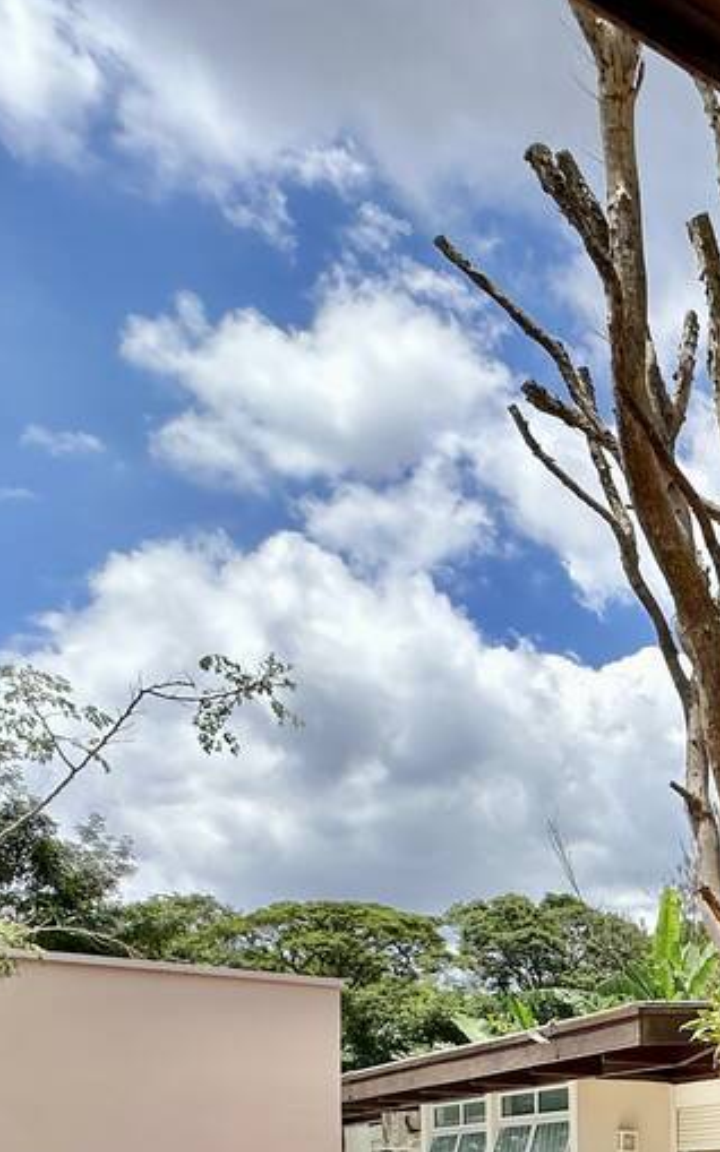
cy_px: 1204
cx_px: 1211
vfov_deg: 40.1
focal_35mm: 42
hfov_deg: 22.1
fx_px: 1319
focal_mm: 2.22
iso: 50
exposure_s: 1/1595
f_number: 2.2
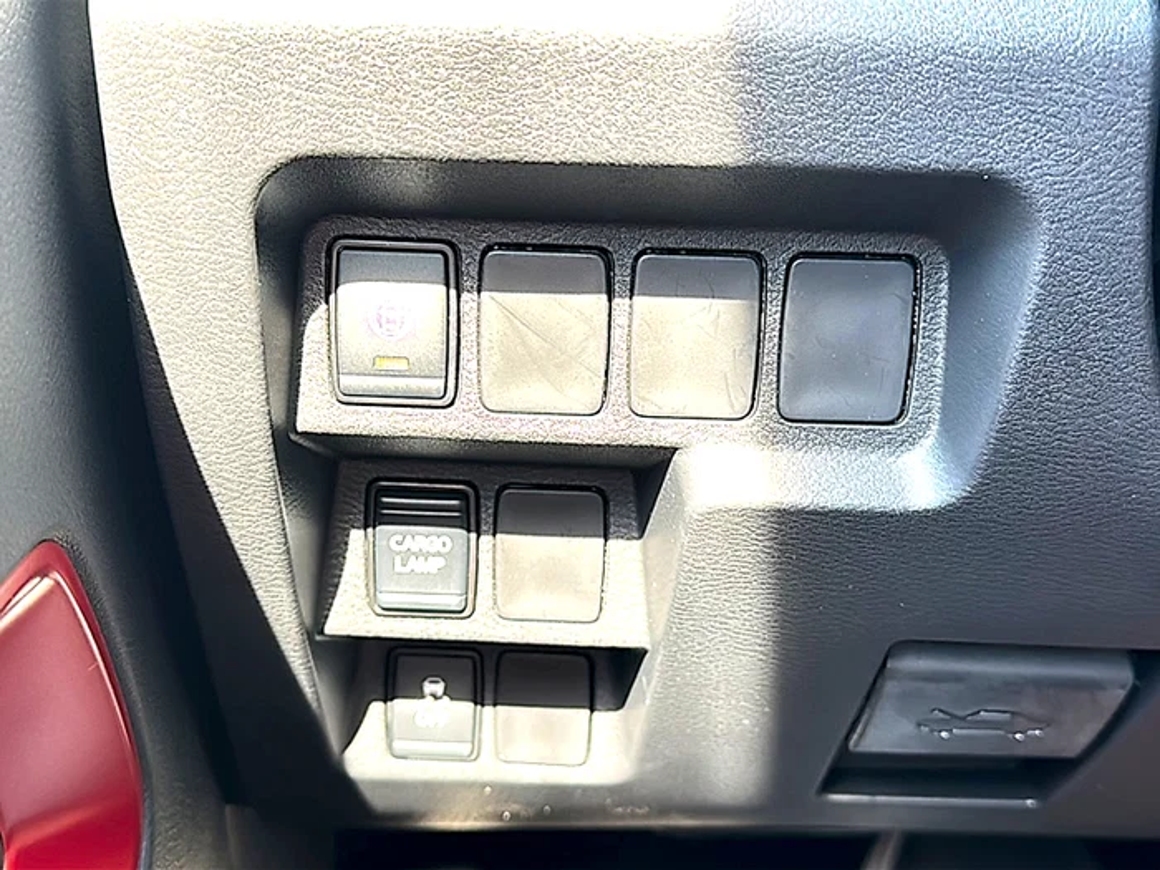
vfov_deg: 38.7
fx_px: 1240
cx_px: 580
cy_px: 435
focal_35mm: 37
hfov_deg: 50.1
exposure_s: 1/61
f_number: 1.78
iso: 50
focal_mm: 6.86
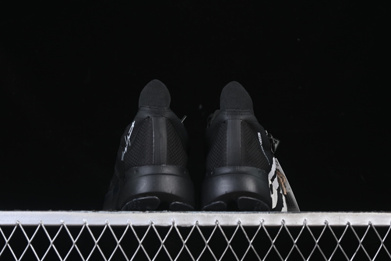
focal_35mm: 75
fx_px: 815
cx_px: 196
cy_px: 130
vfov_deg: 18.2
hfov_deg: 27.0
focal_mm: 50
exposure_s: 1/50
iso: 160
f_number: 6.3
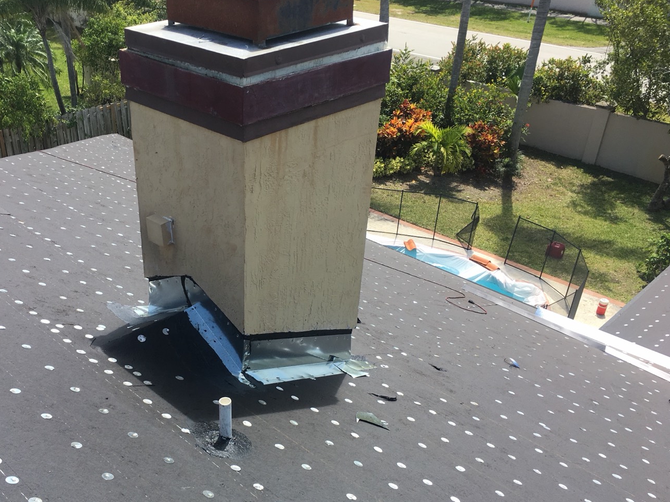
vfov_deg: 39.5
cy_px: 307
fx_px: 697
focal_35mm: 36
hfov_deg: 51.0
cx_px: 262
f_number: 2.2
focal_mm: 4.15
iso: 25
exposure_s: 1/894
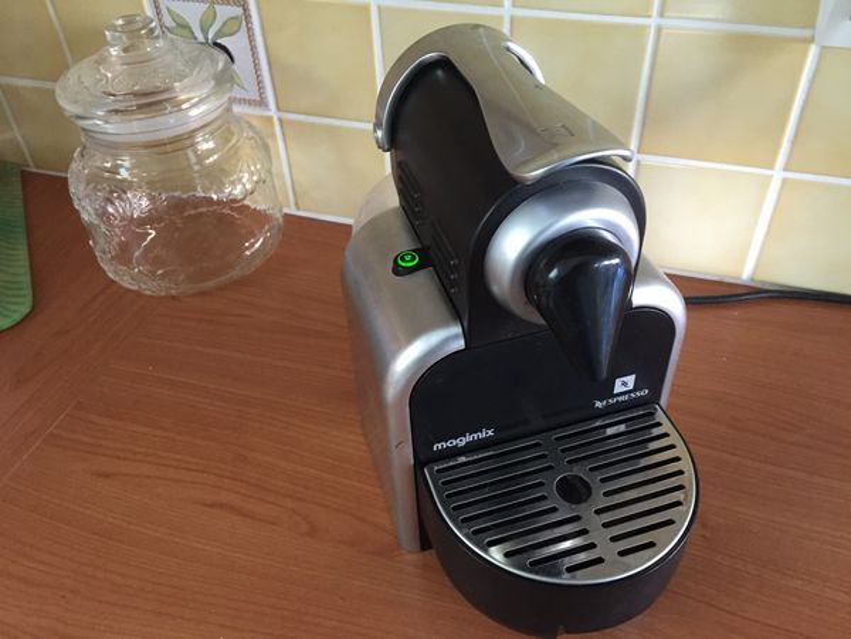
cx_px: 426
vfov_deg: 48.2
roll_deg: +3.1
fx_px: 713
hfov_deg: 61.7
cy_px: 320
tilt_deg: -41.8
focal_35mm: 29
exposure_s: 1/17
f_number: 2.2
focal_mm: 4.15
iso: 320
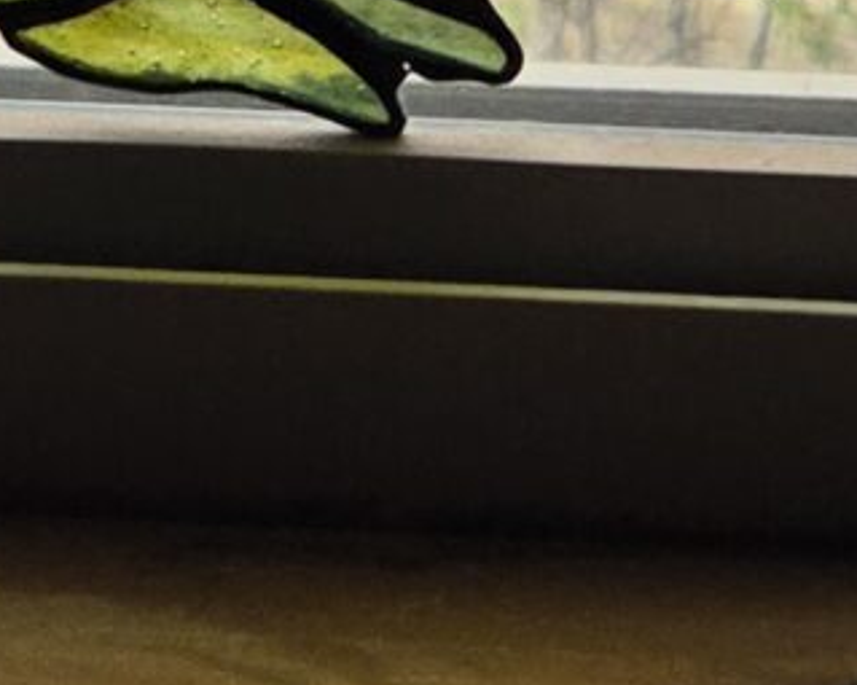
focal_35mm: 180
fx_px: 4564
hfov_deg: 10.3
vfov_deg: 7.3
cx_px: -467
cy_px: -1585
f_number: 1.8
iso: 80
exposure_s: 1/1742
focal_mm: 5.4
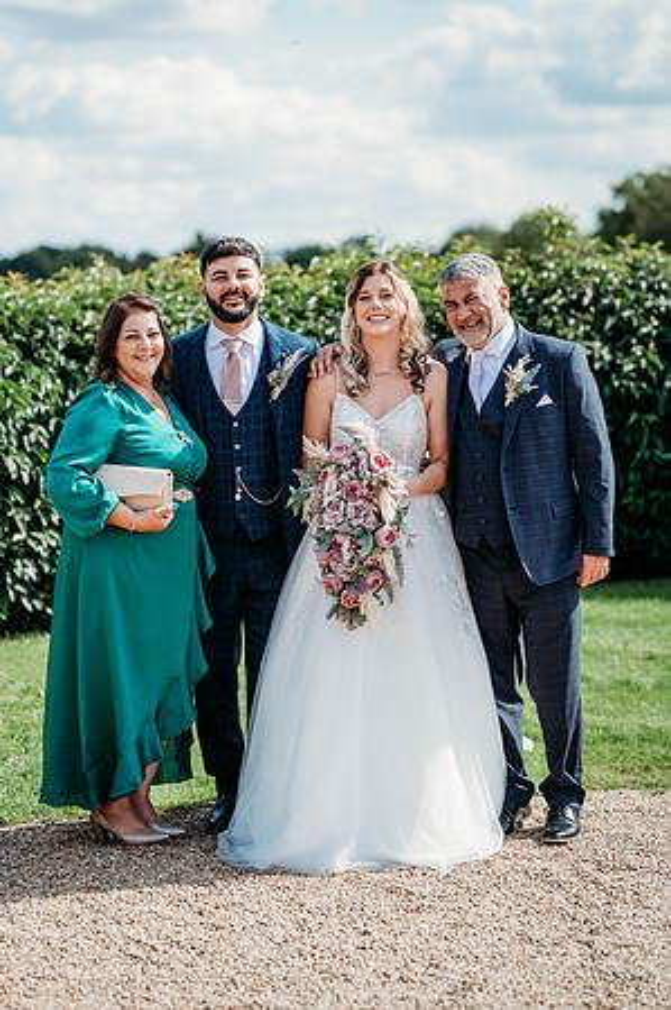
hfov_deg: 16.0
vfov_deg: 23.9
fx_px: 2382
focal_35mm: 85
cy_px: 505
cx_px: 336
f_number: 2.5
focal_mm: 85
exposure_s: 1/1600
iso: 100
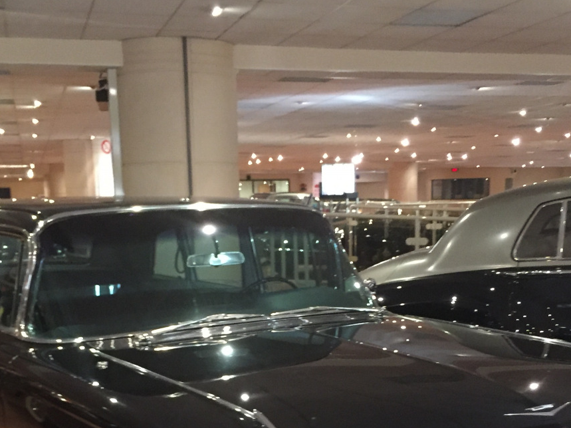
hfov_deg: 35.5
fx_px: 891
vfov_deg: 26.2
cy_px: 382
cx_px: 284
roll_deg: +0.4
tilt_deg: -10.9
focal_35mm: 54
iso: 320
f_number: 2.2
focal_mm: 4.15
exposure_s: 1/17
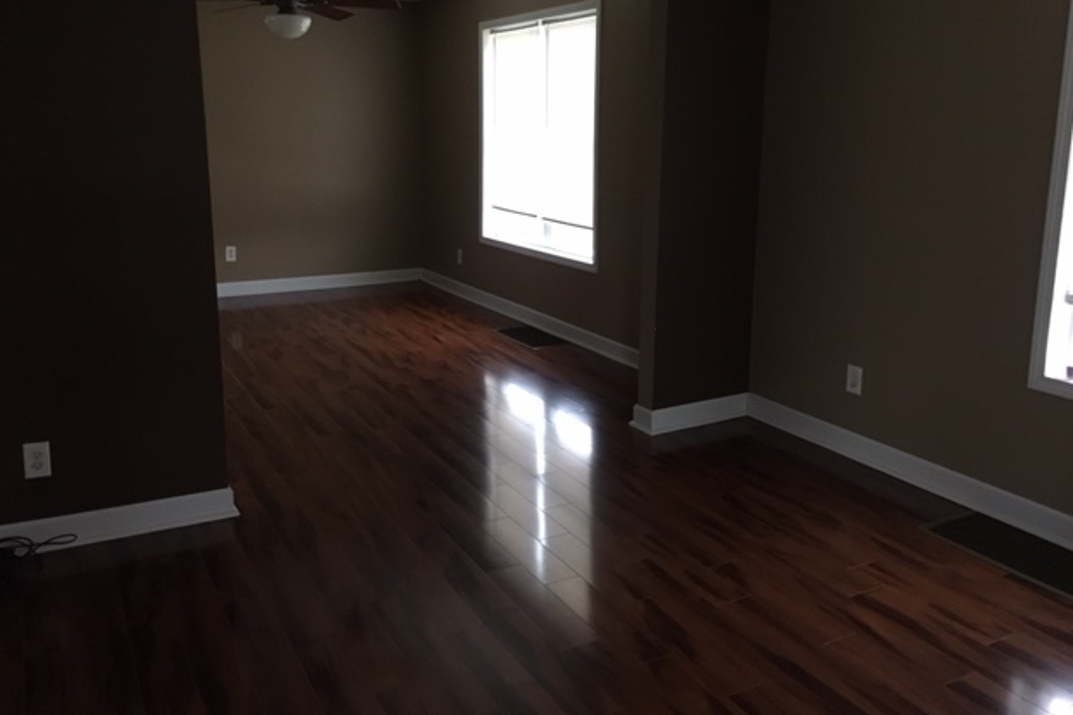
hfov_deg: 60.3
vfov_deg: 42.2
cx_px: 532
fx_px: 924
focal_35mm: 31
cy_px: 314
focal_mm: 4.15
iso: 250
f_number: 2.2
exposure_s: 1/15
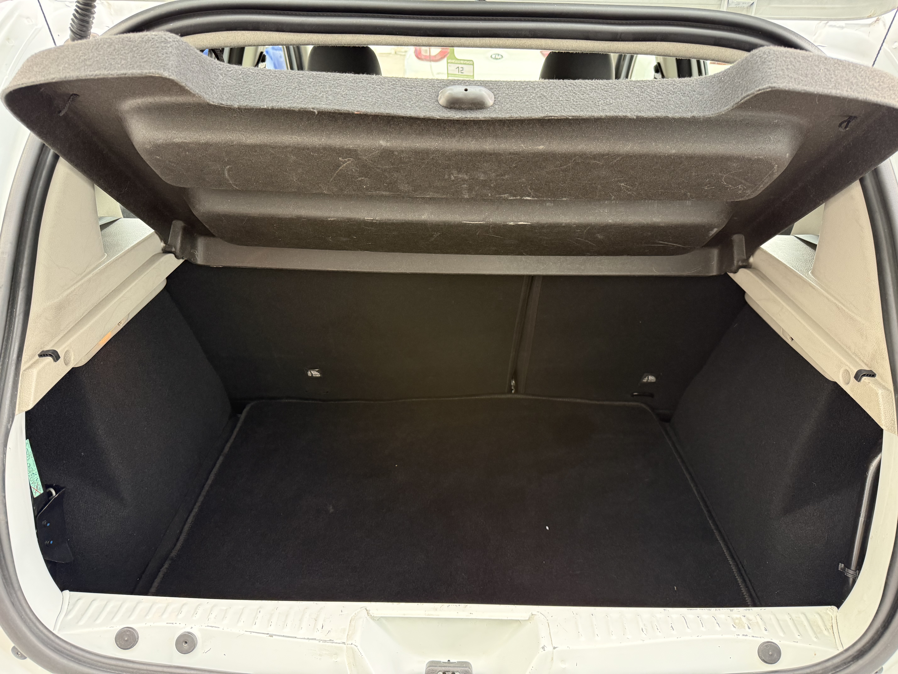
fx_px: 623
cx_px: 449
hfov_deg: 71.6
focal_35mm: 24
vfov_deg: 56.8
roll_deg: -1.0
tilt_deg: -29.1
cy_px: 337
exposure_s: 1/60
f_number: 1.78
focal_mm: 6.76
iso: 250
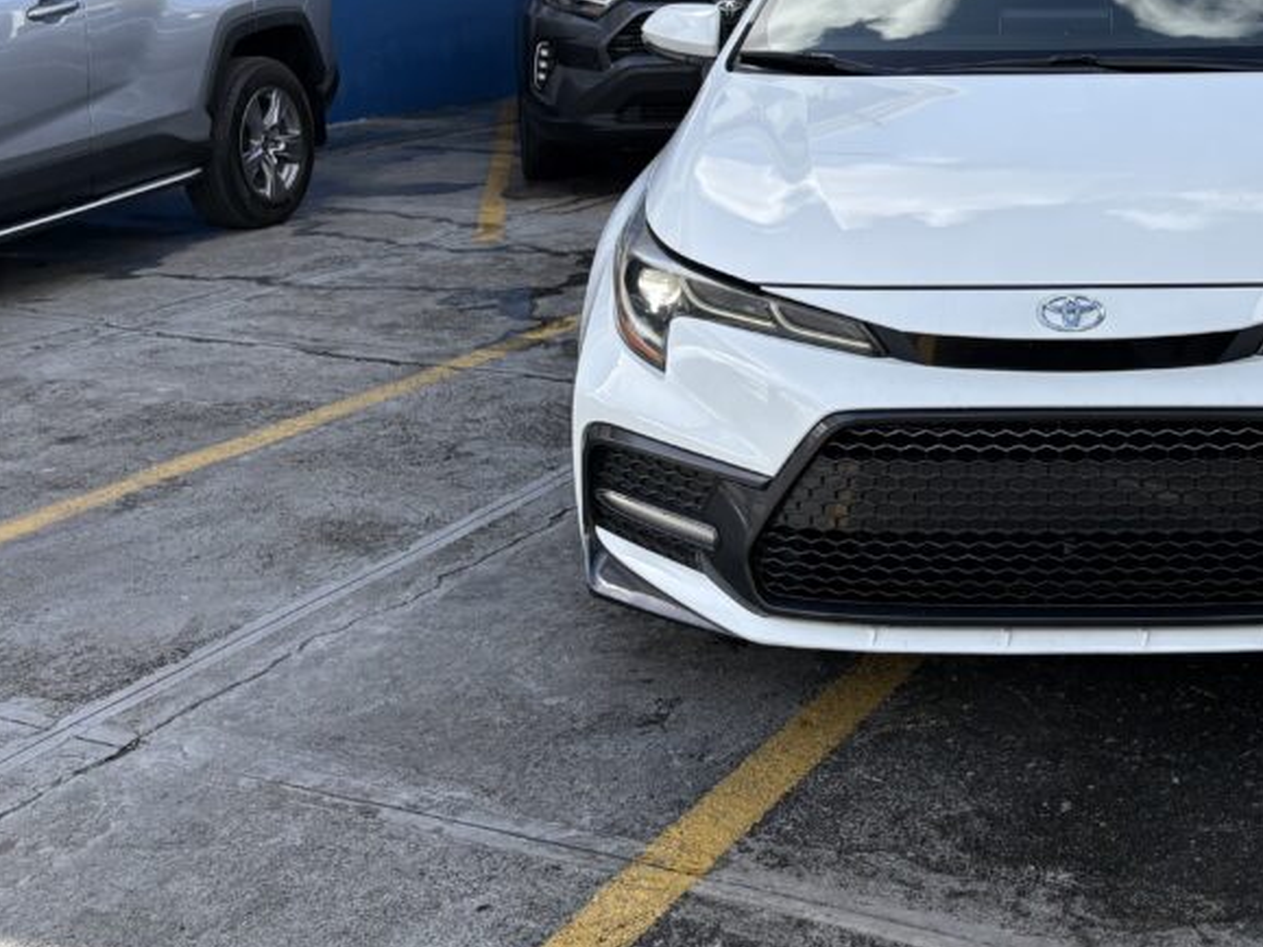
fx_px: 1678
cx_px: 1030
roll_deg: +2.2
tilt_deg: -6.1
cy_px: 122
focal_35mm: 46
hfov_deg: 39.5
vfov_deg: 30.3
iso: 50
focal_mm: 5.96
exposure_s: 1/1848
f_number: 1.6
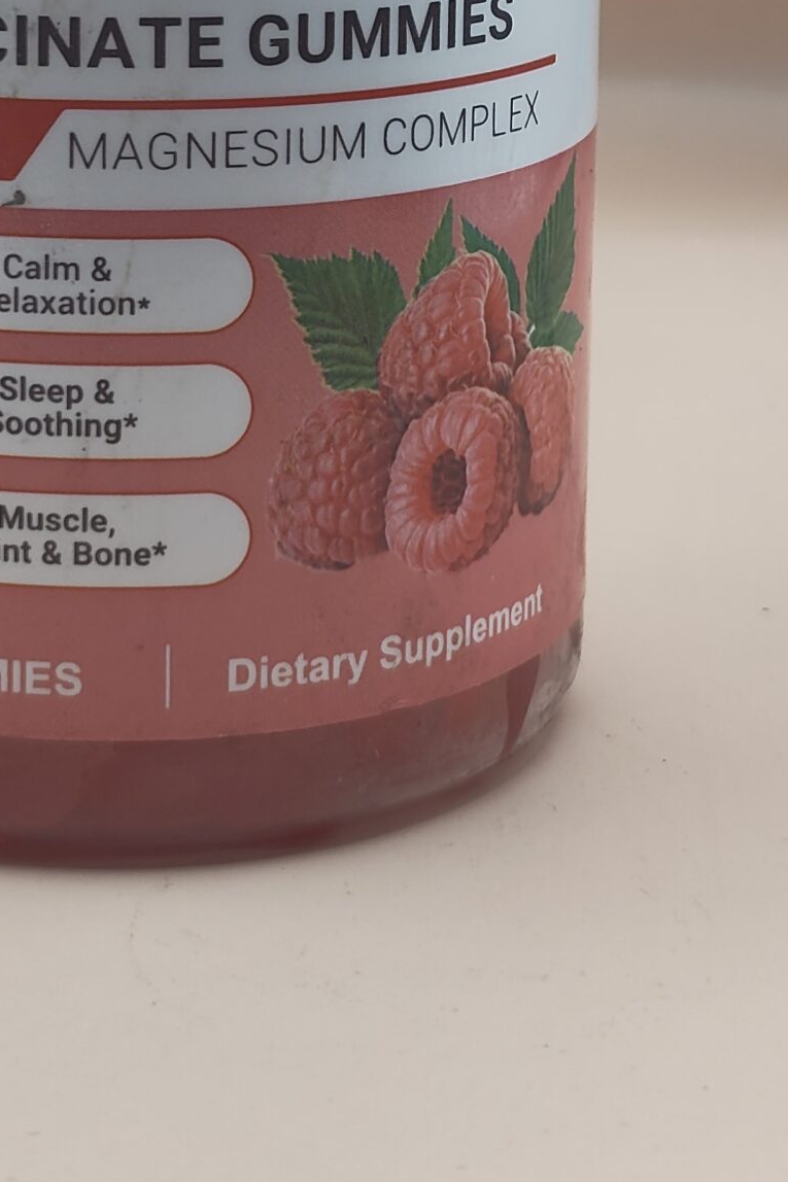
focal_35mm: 116
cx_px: 336
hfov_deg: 11.8
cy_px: 20
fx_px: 3810
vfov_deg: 17.3
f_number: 1.88
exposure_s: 1/100
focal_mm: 5.56
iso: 142
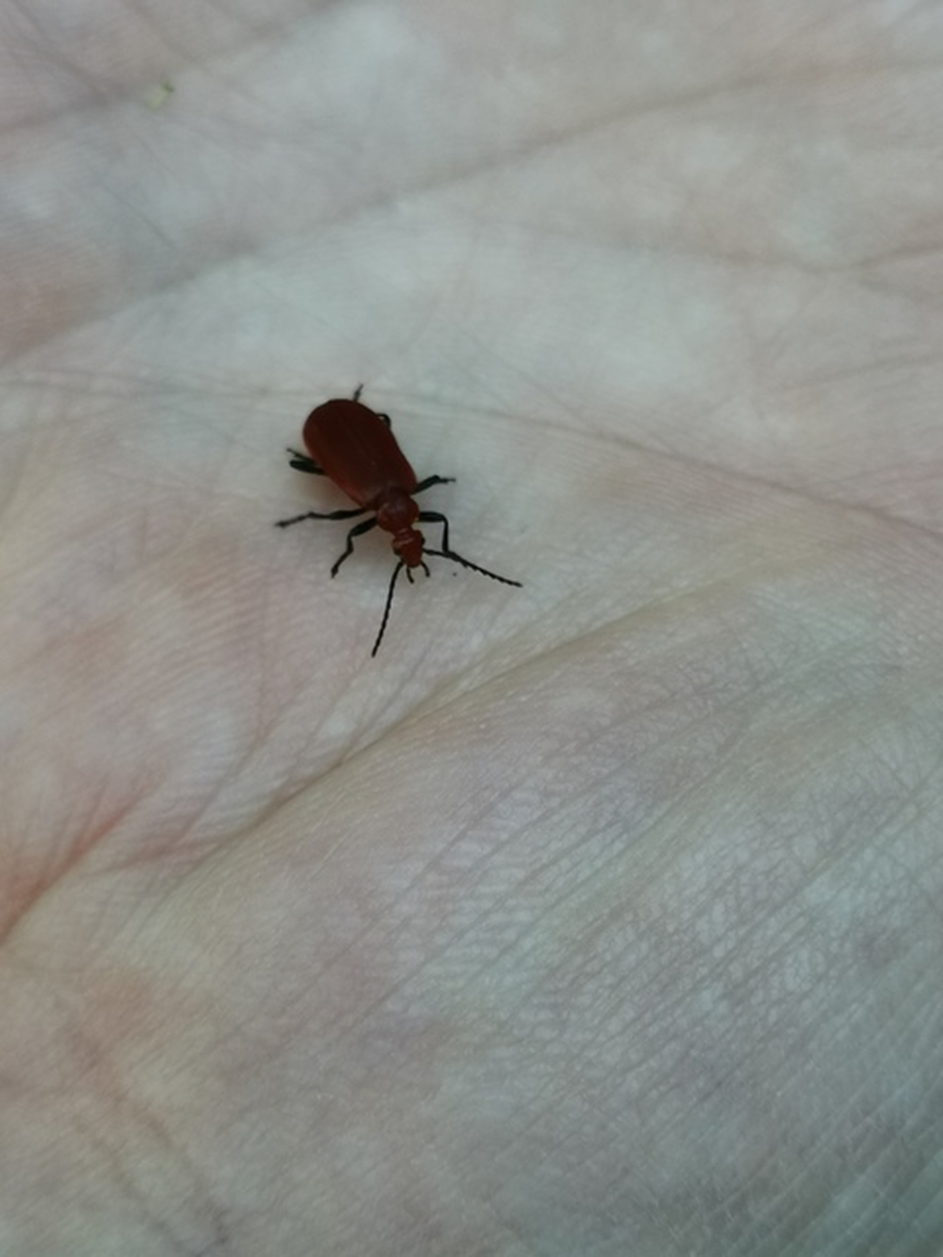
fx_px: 2070
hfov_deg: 25.7
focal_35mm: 57
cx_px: 472
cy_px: 628
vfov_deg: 33.8
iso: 100
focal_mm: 4.75
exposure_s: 1/100
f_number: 1.8
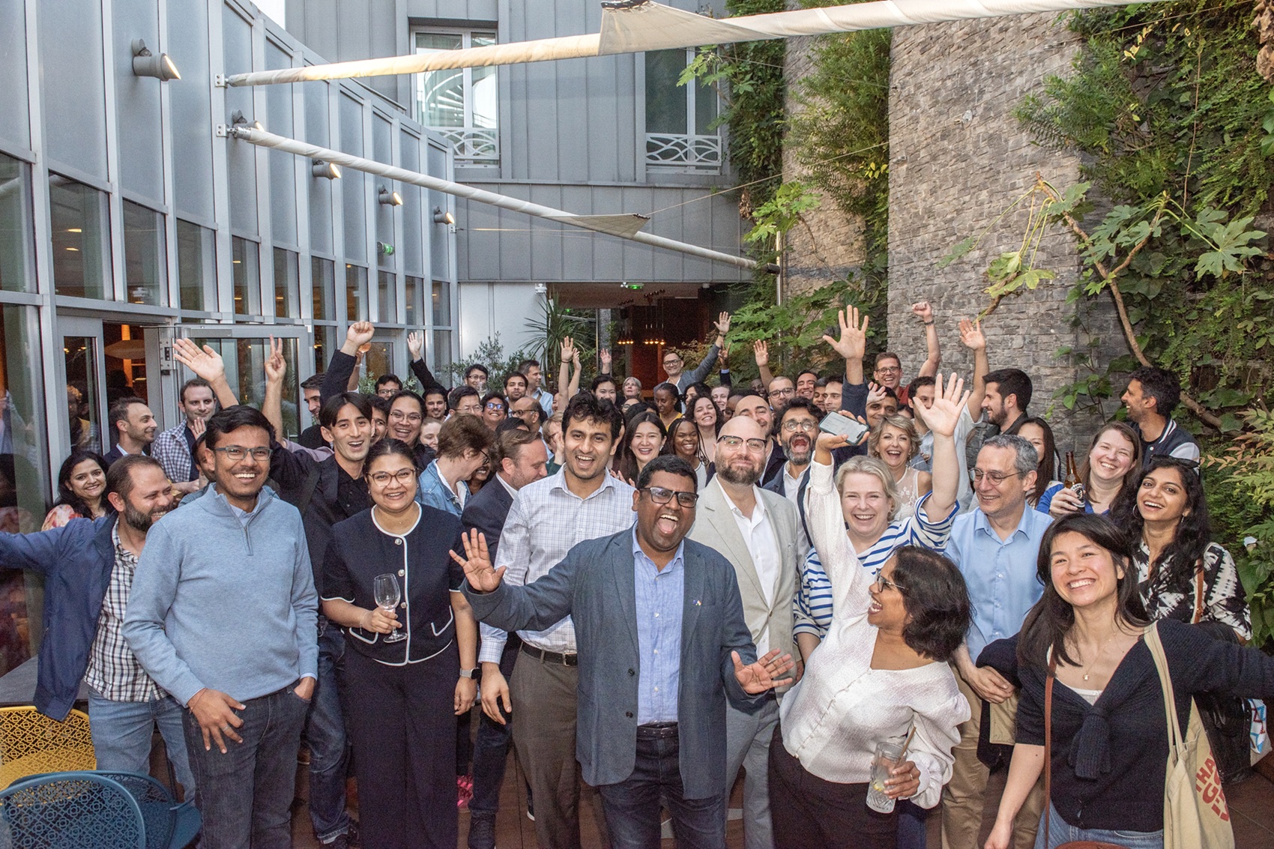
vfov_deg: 53.1
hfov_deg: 73.7
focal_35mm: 24
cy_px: 424
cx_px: 637
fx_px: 849
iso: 500
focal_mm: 24
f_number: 7.1
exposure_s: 1/200
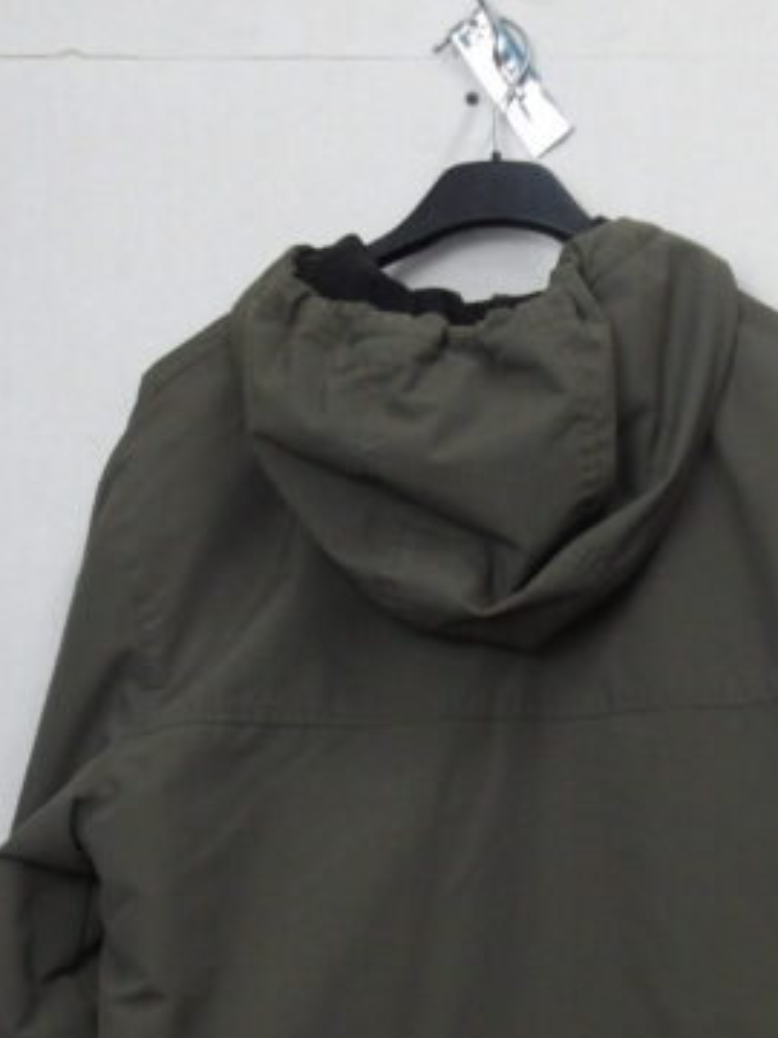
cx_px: 519
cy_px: 943
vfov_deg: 30.7
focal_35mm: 60
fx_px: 1798
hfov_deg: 24.3
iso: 523
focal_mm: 4.9
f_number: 3
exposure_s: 1/60
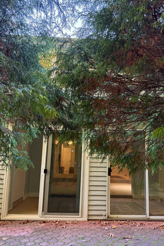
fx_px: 184
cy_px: 126
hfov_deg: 47.9
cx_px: 89
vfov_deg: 67.4
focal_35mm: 27
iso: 400
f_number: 1.78
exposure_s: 1/60
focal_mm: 6.76
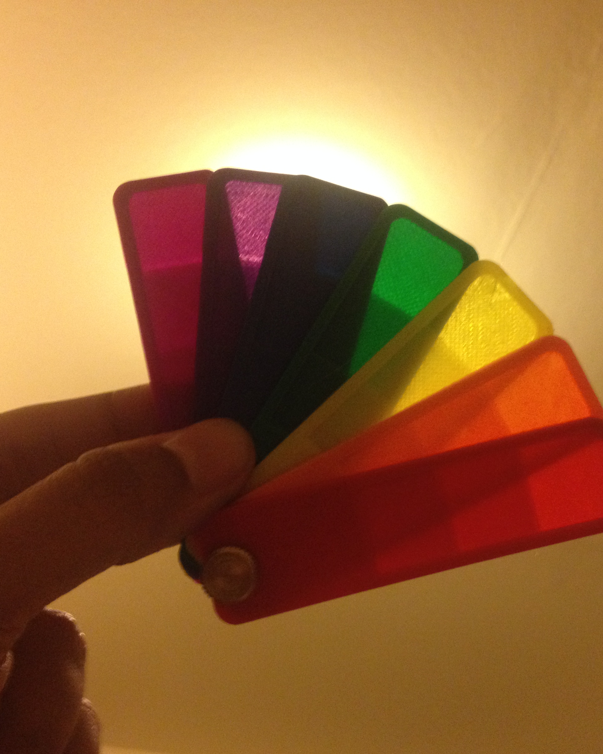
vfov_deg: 40.3
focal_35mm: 46
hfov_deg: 32.5
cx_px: 399
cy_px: 379
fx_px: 1026
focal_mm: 4.28
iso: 250
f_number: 2.4
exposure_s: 1/20
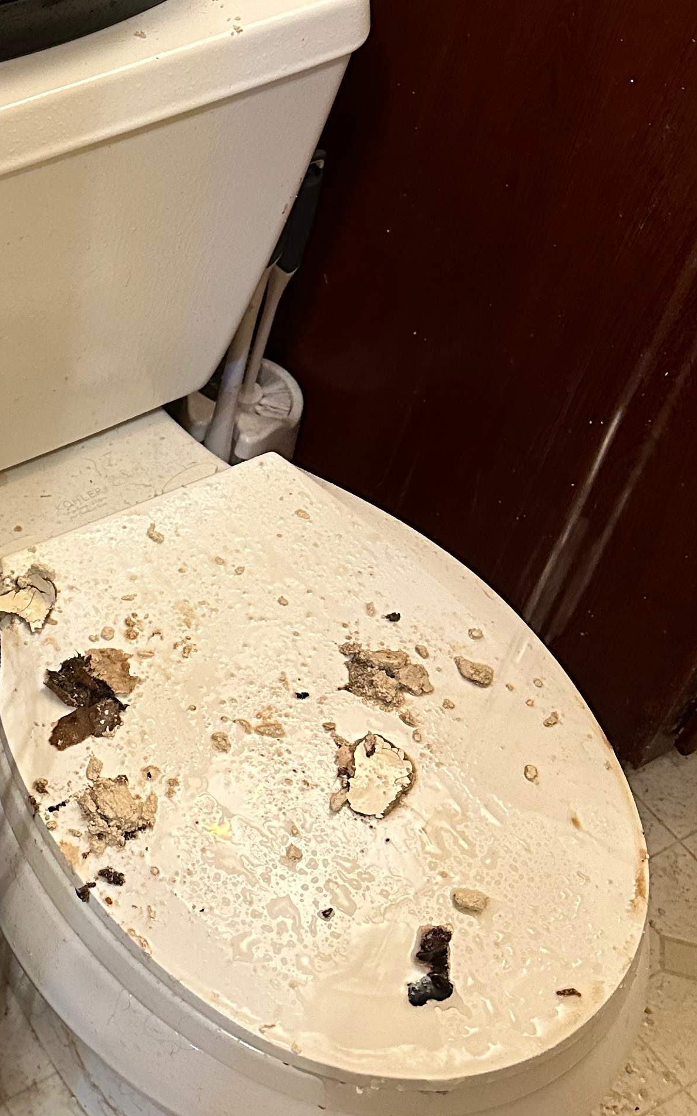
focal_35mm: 54
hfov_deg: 22.1
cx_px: -142
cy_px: 395
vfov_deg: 37.2
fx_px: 1642
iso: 500
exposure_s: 1/60
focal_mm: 6.86
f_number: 1.78
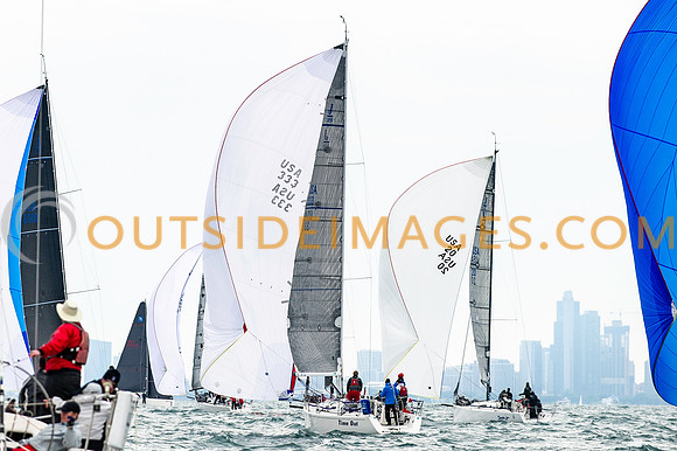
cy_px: 140
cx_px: 281
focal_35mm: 246
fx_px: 4623
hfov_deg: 8.4
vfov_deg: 5.6
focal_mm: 155
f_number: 4
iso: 250
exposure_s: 1/3200
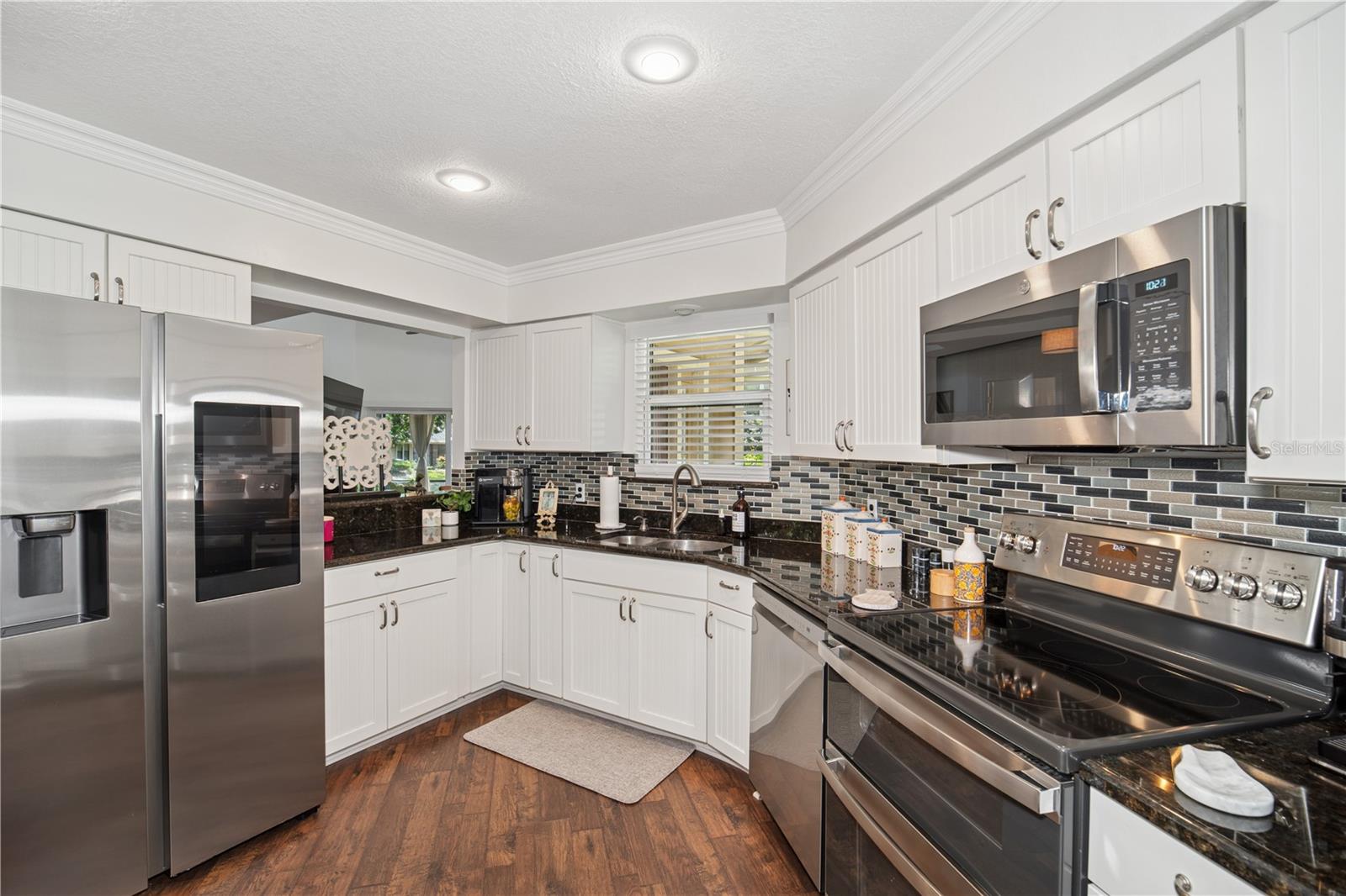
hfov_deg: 100.4
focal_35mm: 15
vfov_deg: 77.3
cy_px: 448
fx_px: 561
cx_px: 673
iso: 200
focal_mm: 15
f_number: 8
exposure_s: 1/13
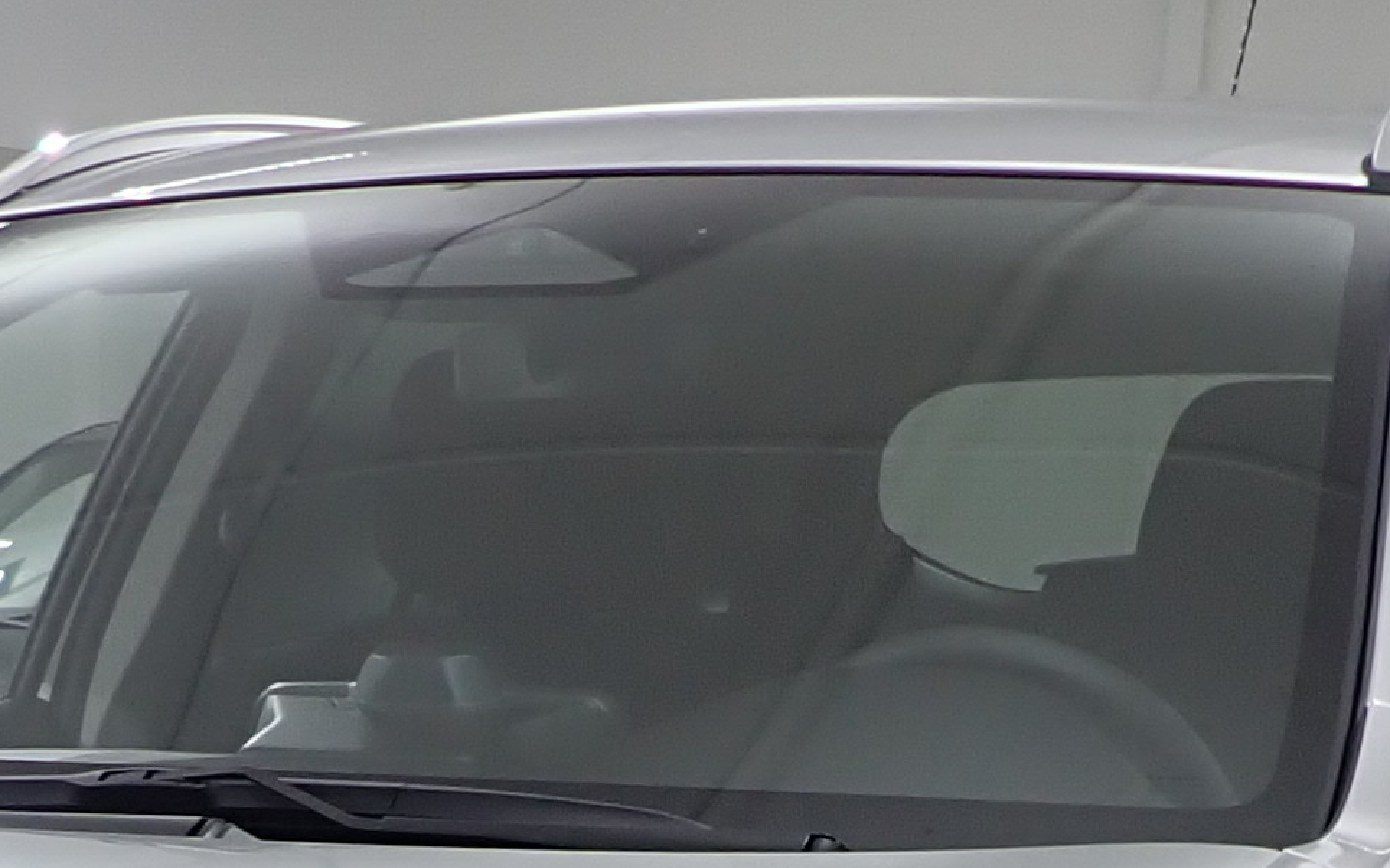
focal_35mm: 110
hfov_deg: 18.6
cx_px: 154
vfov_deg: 10.7
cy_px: 1807
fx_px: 4166
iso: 125
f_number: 2
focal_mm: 4.5
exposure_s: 1/60
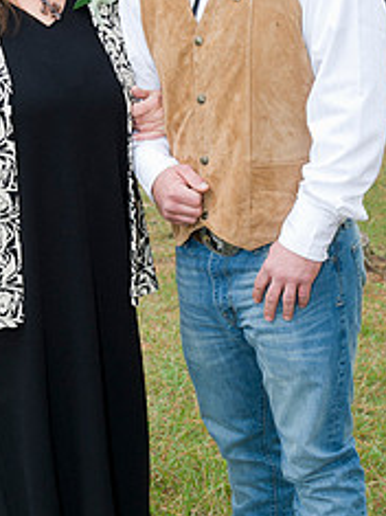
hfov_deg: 16.0
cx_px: 177
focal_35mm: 92
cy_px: 226
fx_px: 1369
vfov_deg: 21.3
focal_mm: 50
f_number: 5.6
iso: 640
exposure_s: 1/125
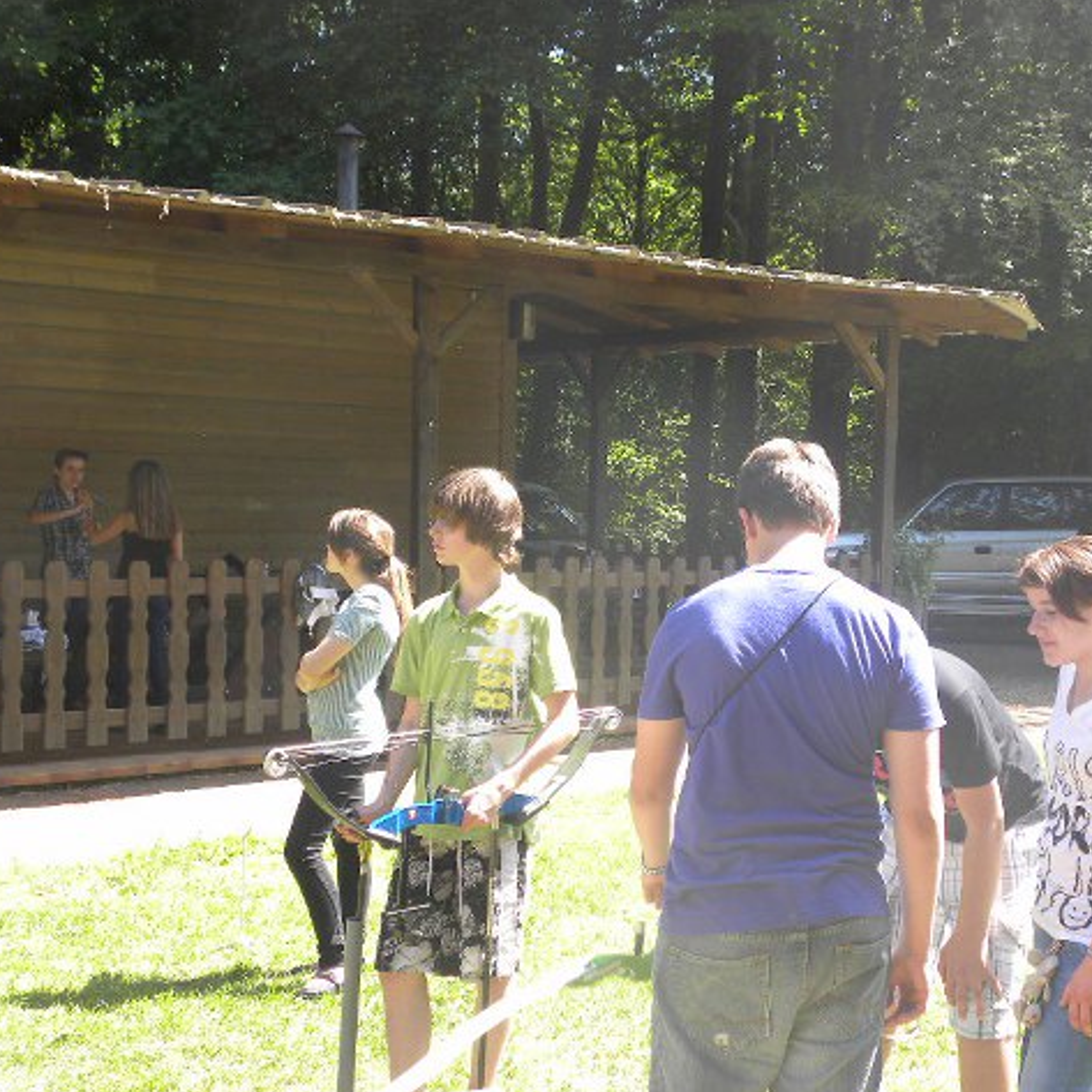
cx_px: 667
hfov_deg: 31.0
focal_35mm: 55
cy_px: 543
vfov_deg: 31.1
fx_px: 1963
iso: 64
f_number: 3.2
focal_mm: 8.2
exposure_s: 1/102
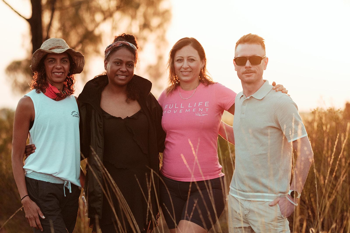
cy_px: 116
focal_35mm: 135
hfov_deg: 15.2
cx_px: 175
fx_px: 1313
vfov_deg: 10.2
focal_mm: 90
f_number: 2
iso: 1000
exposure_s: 1/4000
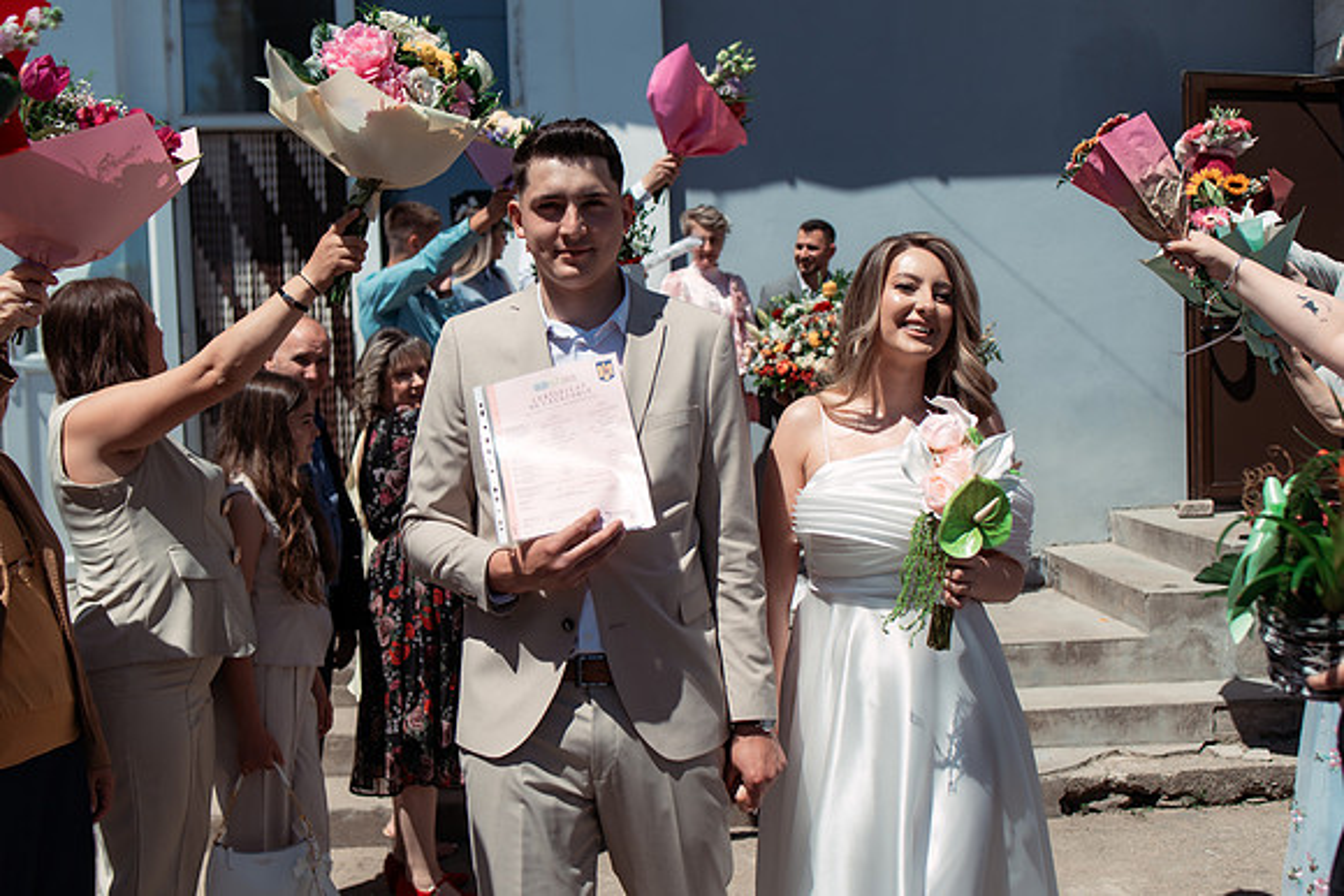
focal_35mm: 35
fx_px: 1307
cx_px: 672
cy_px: 448
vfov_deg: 37.9
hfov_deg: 54.4
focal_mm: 35
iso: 125
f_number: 3.5
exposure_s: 1/2000
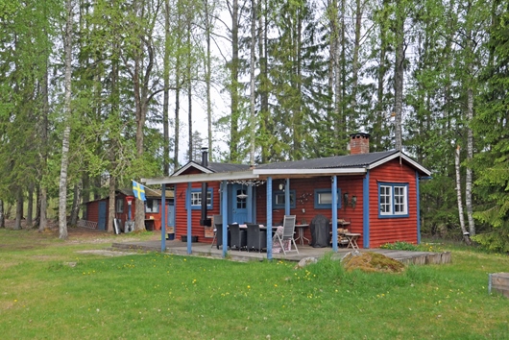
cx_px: 254
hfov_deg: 51.3
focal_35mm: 38
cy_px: 170
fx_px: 530
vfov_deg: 35.5
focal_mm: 25
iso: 200
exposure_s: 1/250
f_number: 8
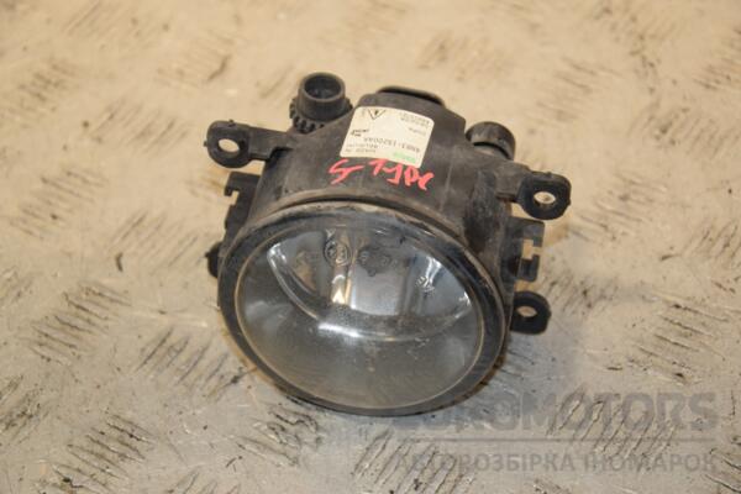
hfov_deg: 19.5
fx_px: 2161
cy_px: 247
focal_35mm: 105
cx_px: 370
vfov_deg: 13.0
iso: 800
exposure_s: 1/200
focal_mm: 70
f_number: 6.3
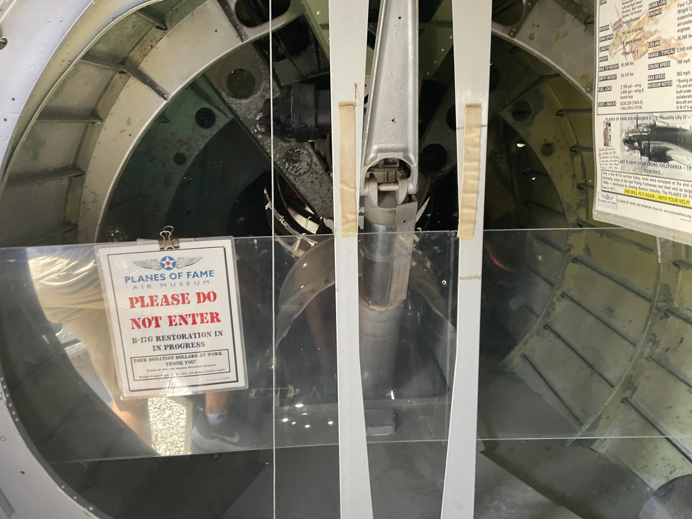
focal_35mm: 29
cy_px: 260
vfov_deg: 48.2
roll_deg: +1.1
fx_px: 580
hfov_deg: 61.7
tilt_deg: -27.0
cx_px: 346
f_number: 1.8
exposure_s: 1/60
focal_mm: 3
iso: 64
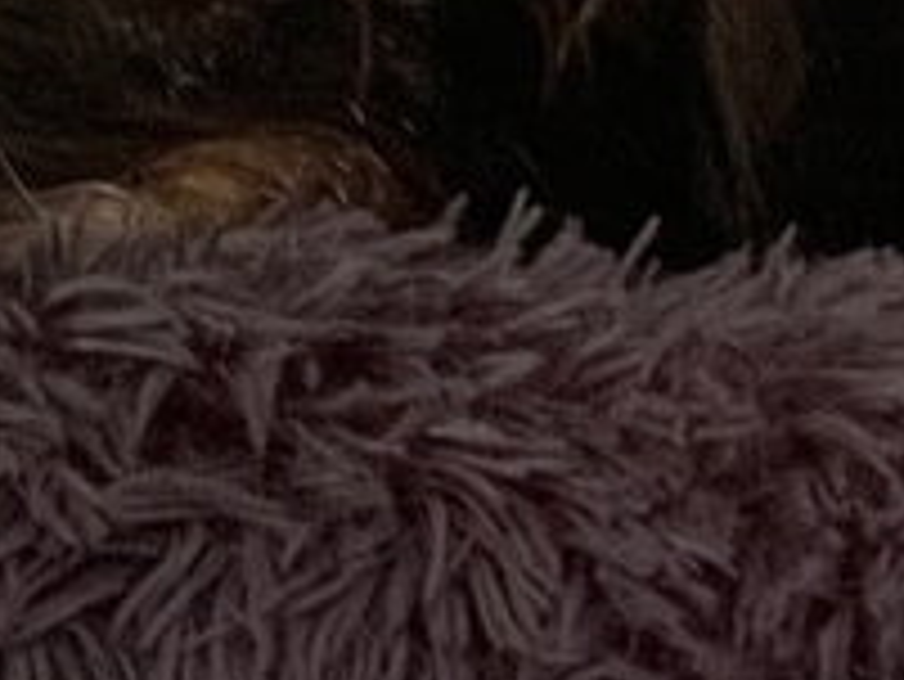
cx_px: 841
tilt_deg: -13.6
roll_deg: -1.3
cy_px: 140
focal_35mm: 155
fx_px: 4050
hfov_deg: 12.6
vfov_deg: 9.6
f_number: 1.8
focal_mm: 4.25
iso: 400
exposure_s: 1/38
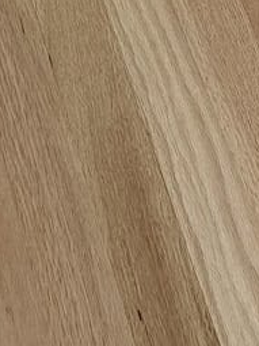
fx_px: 1627
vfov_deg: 10.3
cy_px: -512
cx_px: 633
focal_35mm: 163
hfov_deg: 8.3
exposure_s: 1/122
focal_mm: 4.2
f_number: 1.8
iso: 40
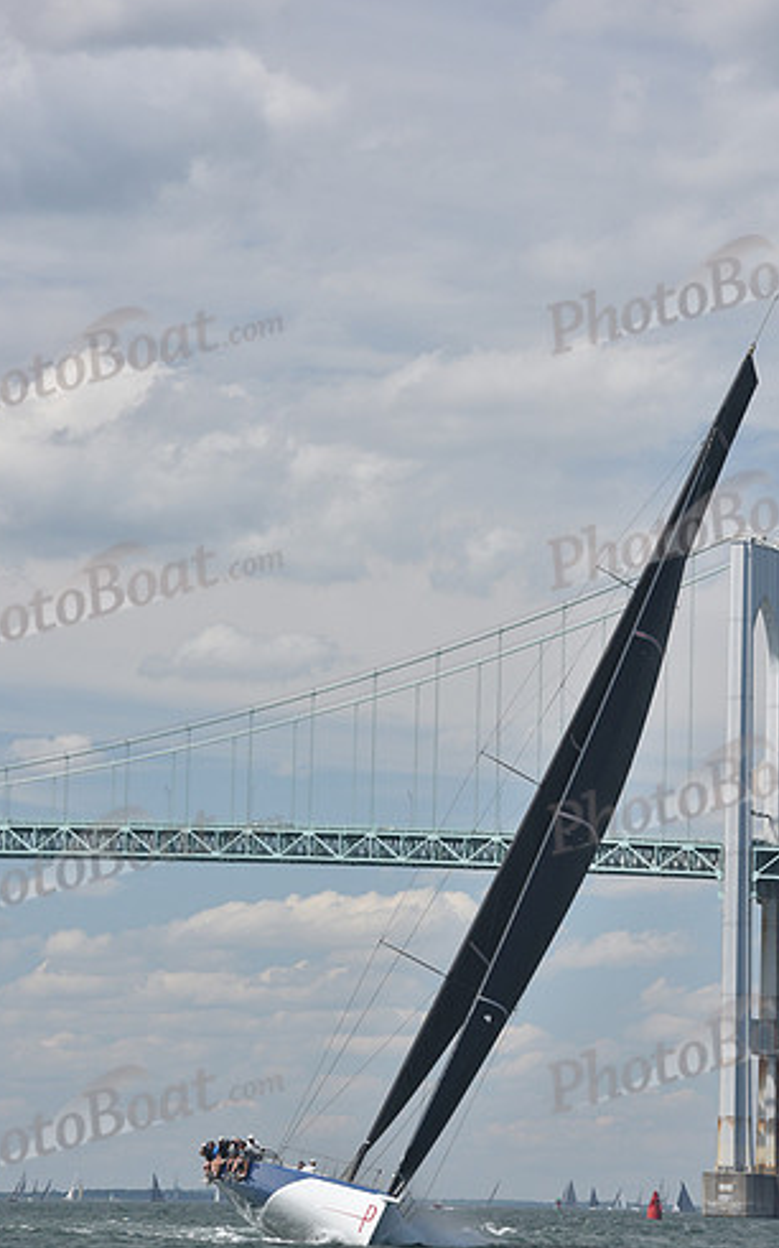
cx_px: 416
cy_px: 693
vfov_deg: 10.9
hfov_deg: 6.8
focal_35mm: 193
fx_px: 6560
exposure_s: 1/800
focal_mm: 160
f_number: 7.1
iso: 320
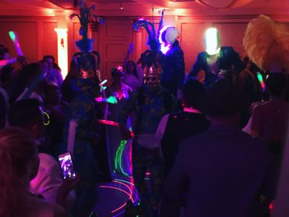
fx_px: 242
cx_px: 144
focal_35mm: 29
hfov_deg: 61.7
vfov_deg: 48.2
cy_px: 108
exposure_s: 1/4
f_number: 2.2
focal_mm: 4.15
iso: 100
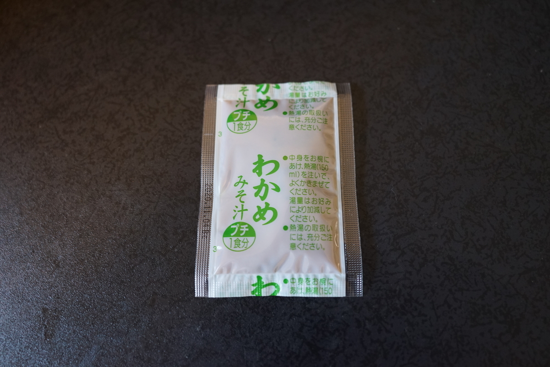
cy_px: 184
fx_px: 367
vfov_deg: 53.1
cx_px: 275
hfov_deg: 73.7
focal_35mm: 24
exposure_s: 1/60
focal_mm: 24
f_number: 3.5
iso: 1600
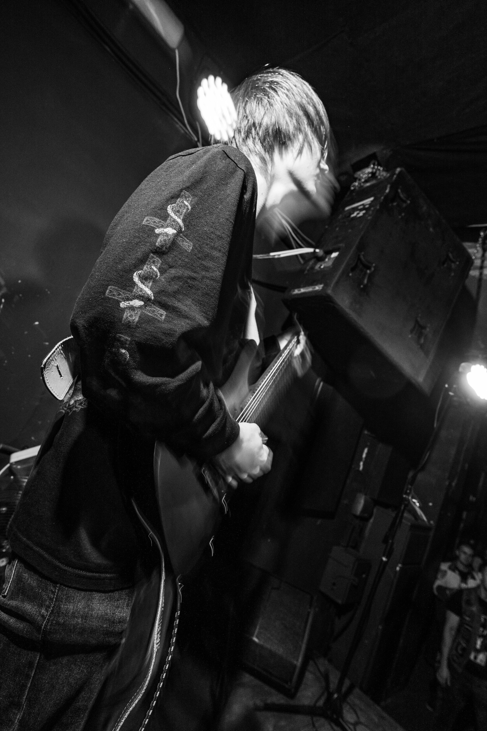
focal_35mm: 17
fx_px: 345
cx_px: 244
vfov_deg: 93.3
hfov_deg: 70.4
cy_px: 366
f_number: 5
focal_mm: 17
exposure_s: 1/15
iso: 500
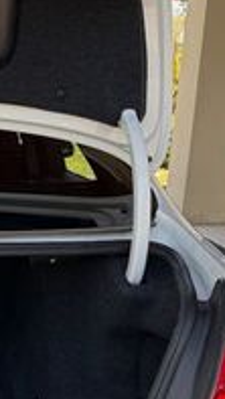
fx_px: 900
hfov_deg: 13.2
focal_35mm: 85
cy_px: 308
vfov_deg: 24.7
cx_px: -146
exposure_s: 1/532
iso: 80
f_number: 1.78
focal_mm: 6.76
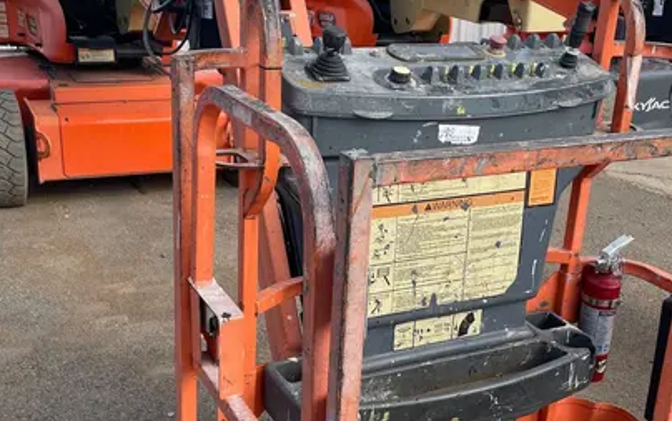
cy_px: 250
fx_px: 916
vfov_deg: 25.8
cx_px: 381
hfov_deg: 40.2
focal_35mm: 50
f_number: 1.6
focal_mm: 4.2
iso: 32
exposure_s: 1/1490
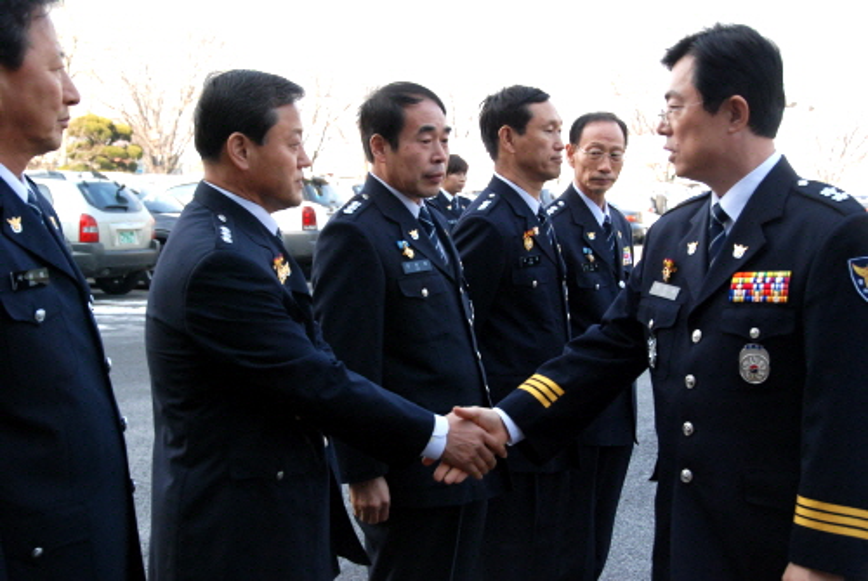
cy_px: 290
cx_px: 434
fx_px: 1594
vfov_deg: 20.7
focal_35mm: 66
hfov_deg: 30.5
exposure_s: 1/250
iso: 800
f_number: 8
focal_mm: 44
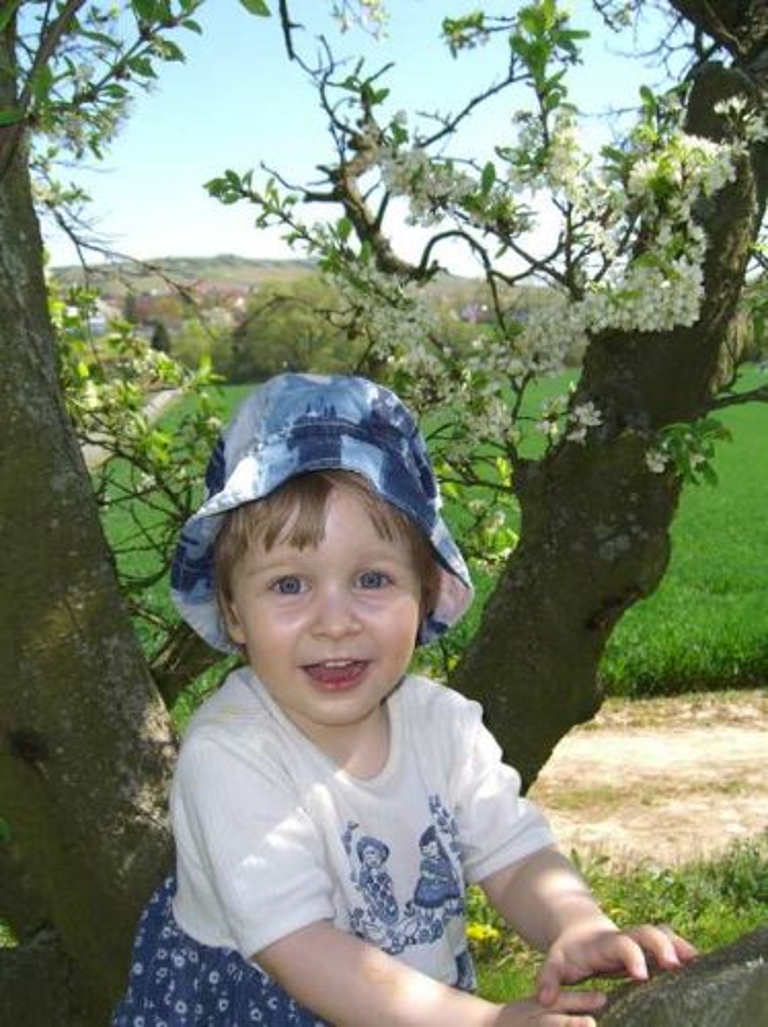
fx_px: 1126
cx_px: 384
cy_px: 514
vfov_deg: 49.0
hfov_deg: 37.7
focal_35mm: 38
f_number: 4
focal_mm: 7.9
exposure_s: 1/320
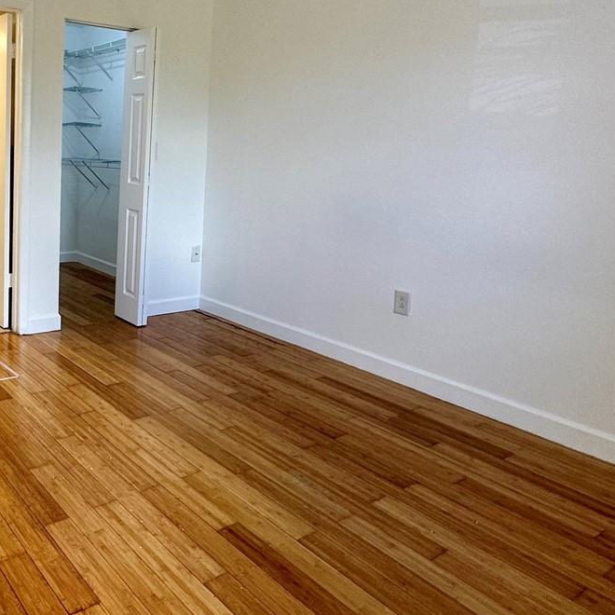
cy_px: 212
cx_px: 114
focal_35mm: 30
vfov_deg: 53.1
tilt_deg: -6.1
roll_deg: -1.9
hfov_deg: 50.4
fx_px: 603
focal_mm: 2.22
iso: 125
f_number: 2.2
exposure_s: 1/120
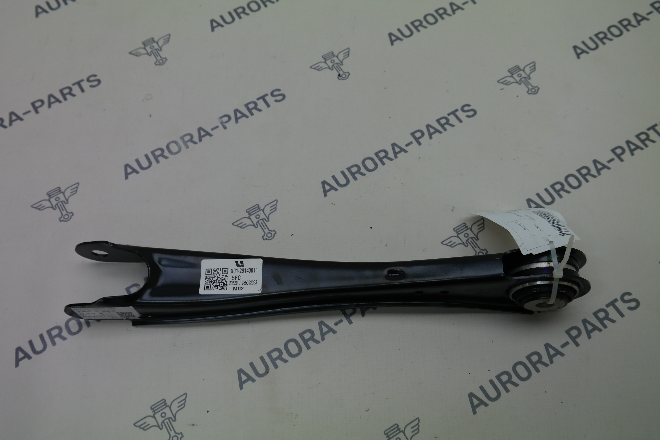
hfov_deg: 55.8
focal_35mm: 34
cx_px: 337
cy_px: 216
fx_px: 623
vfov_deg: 38.9
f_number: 5.6
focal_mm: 22
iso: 200
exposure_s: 1/80
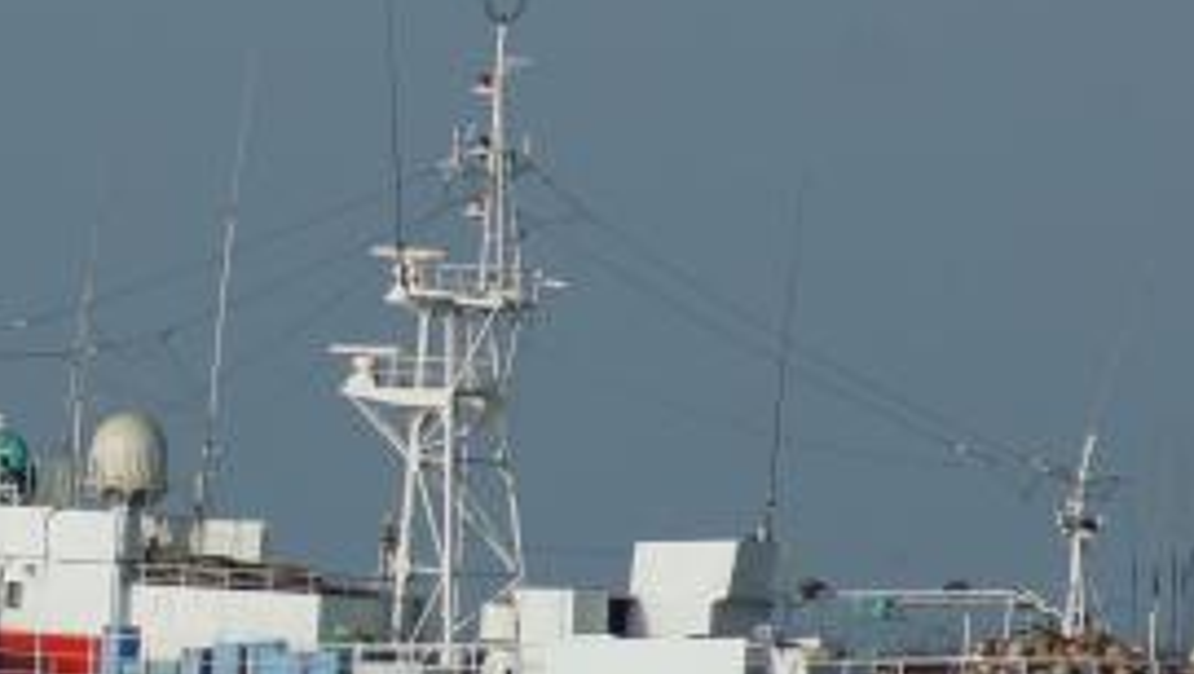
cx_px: 238
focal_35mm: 1065
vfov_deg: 1.1
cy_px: 586
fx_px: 33748
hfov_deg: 2.0
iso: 100
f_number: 8
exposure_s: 1/400
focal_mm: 230
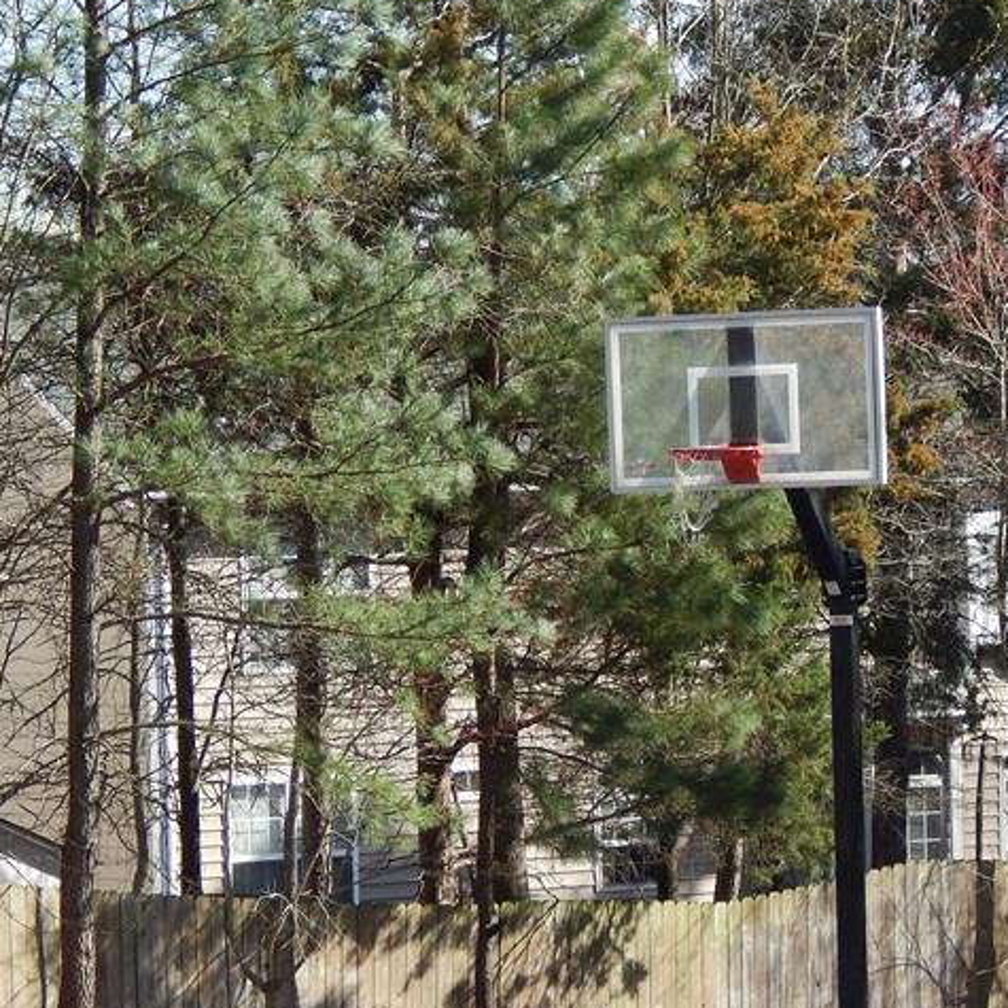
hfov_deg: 8.0
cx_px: 713
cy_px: 715
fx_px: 7215
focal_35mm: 219
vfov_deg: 8.0
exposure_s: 1/400
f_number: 4.6
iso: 125
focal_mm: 20.5
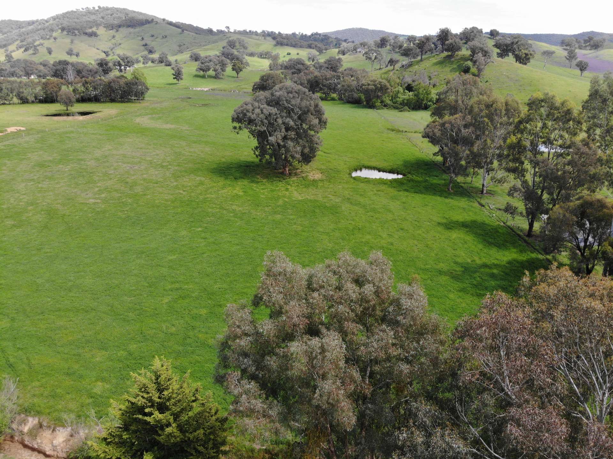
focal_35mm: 24
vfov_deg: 56.8
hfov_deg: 71.6
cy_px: 230
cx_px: 306
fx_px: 425
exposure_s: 1/421
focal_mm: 4.5
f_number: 2.8
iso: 100
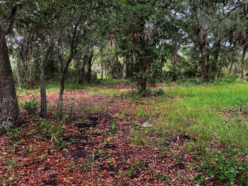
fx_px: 236
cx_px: 143
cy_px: 88
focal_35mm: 33
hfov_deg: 55.1
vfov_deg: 42.9
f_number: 1.8
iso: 50
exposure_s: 1/122
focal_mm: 4.25
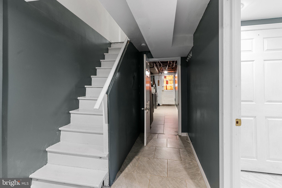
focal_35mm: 17
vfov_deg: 70.4
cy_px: 94
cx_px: 141
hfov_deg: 93.3
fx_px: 133
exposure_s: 1/1.67
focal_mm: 17
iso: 400
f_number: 8
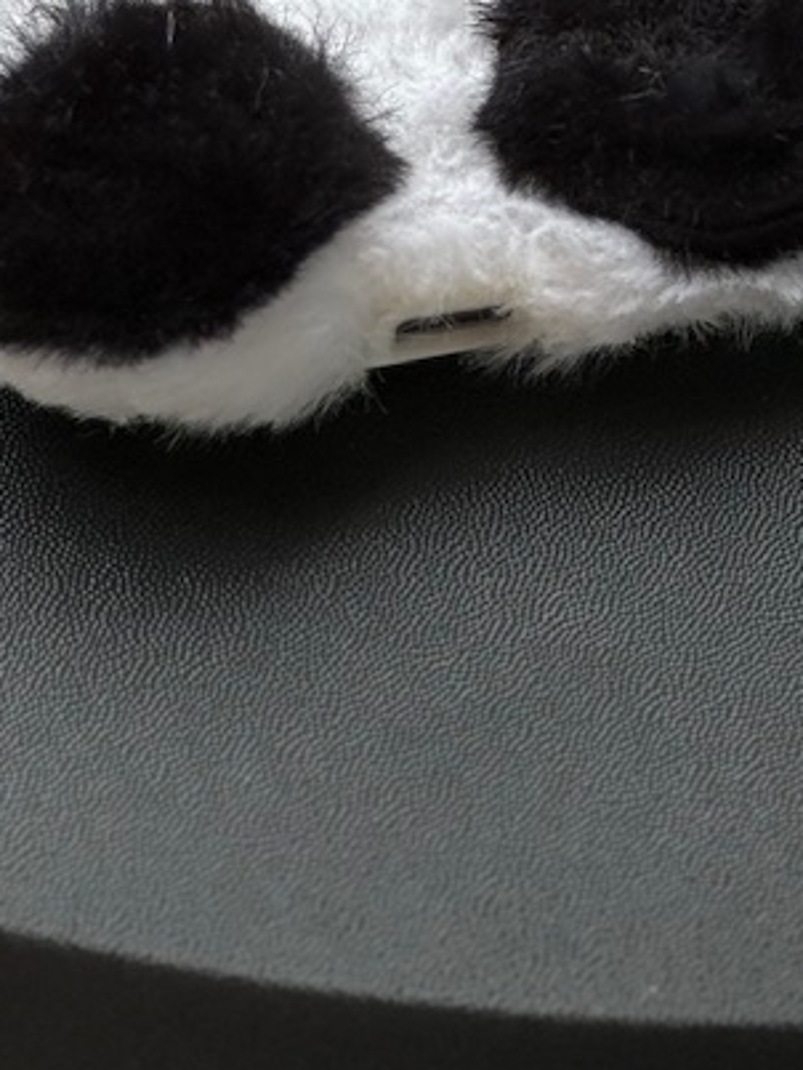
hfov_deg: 6.1
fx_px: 7570
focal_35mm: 245
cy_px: -519
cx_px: 838
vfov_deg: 7.9
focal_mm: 9
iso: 25
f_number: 2.8
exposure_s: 1/230
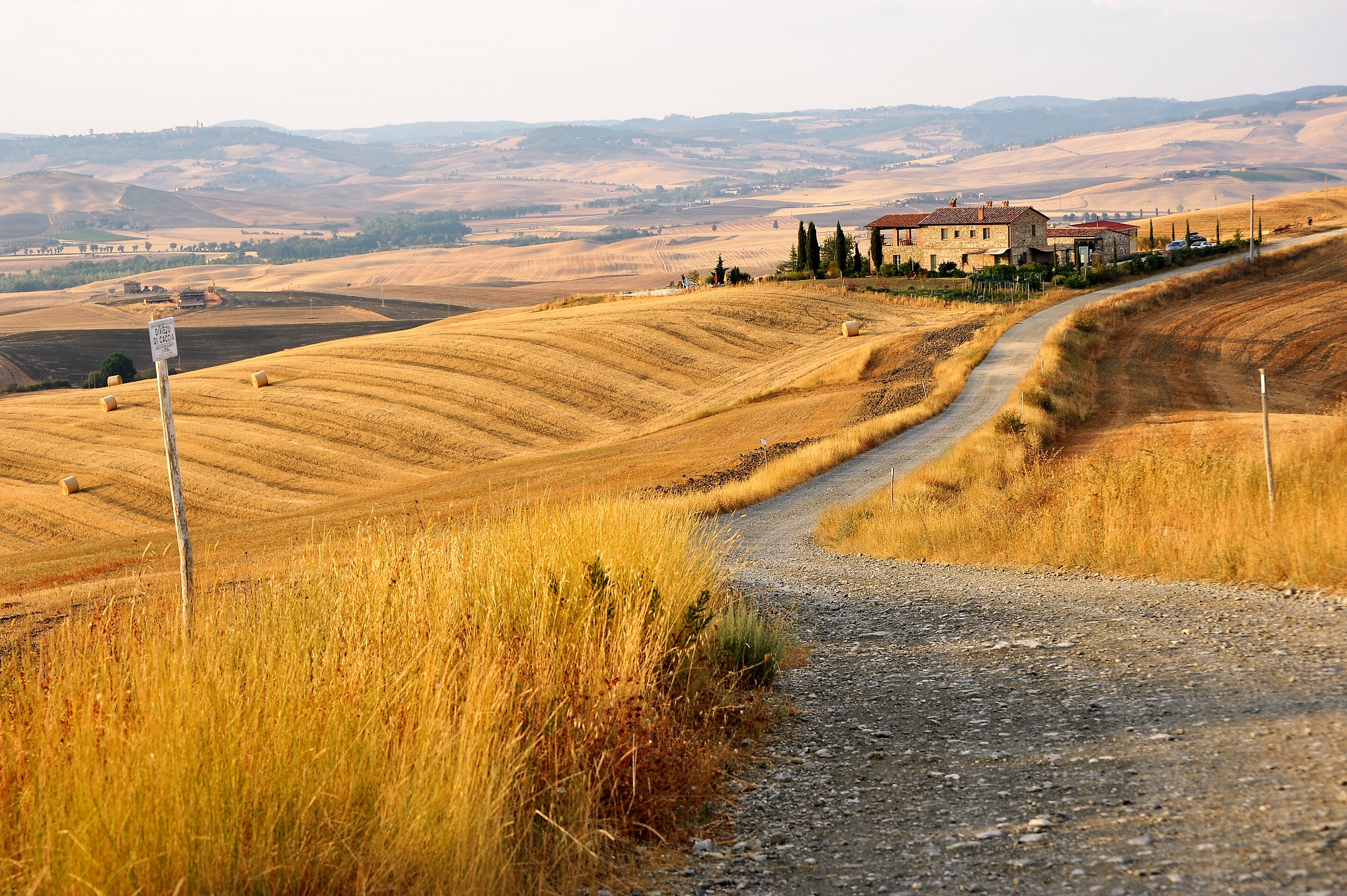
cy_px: 448
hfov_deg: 24.8
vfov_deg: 16.6
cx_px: 674
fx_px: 3066
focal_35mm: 82
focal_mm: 82
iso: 400
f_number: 8
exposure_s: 1/500
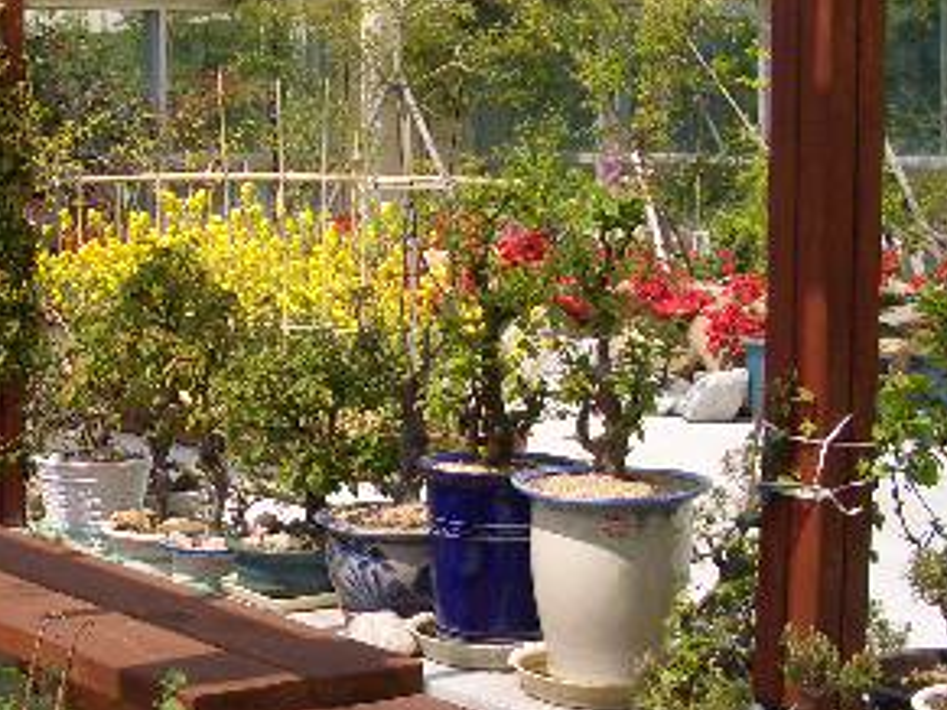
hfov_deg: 24.7
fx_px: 2106
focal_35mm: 77
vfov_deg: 19.1
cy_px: 355
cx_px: 124
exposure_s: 1/400
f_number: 4.3
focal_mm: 5.8
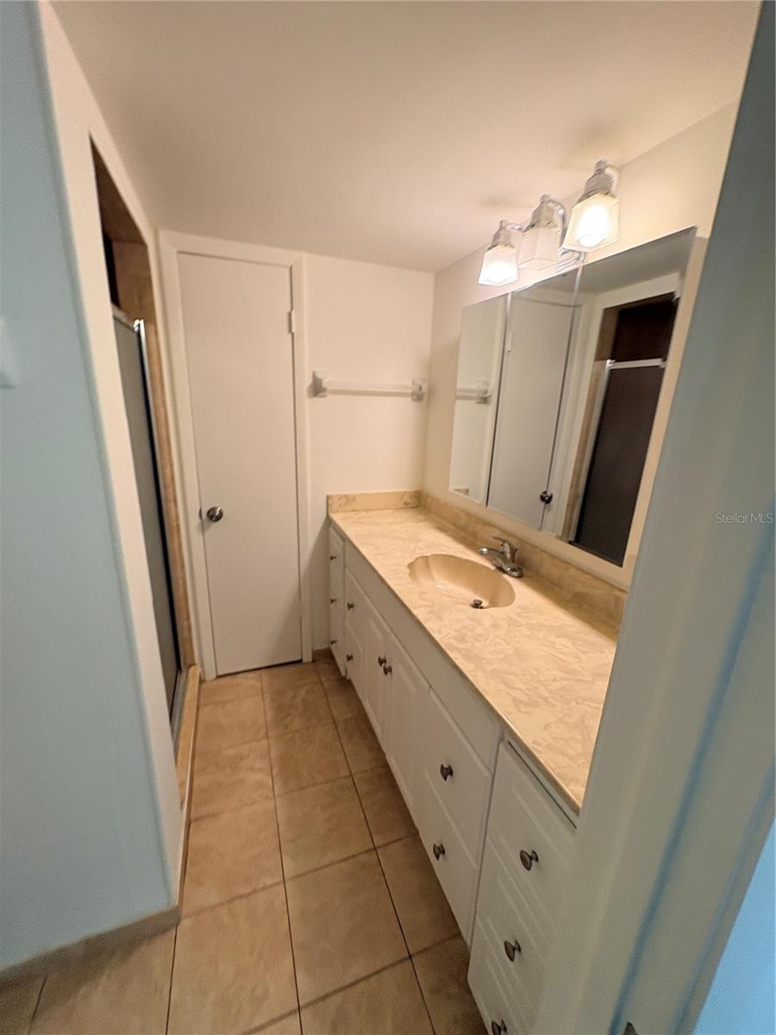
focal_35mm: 14
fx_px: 418
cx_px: 388
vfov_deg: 102.1
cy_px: 518
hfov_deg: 85.7
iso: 200
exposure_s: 1/120
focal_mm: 2.22
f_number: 2.2
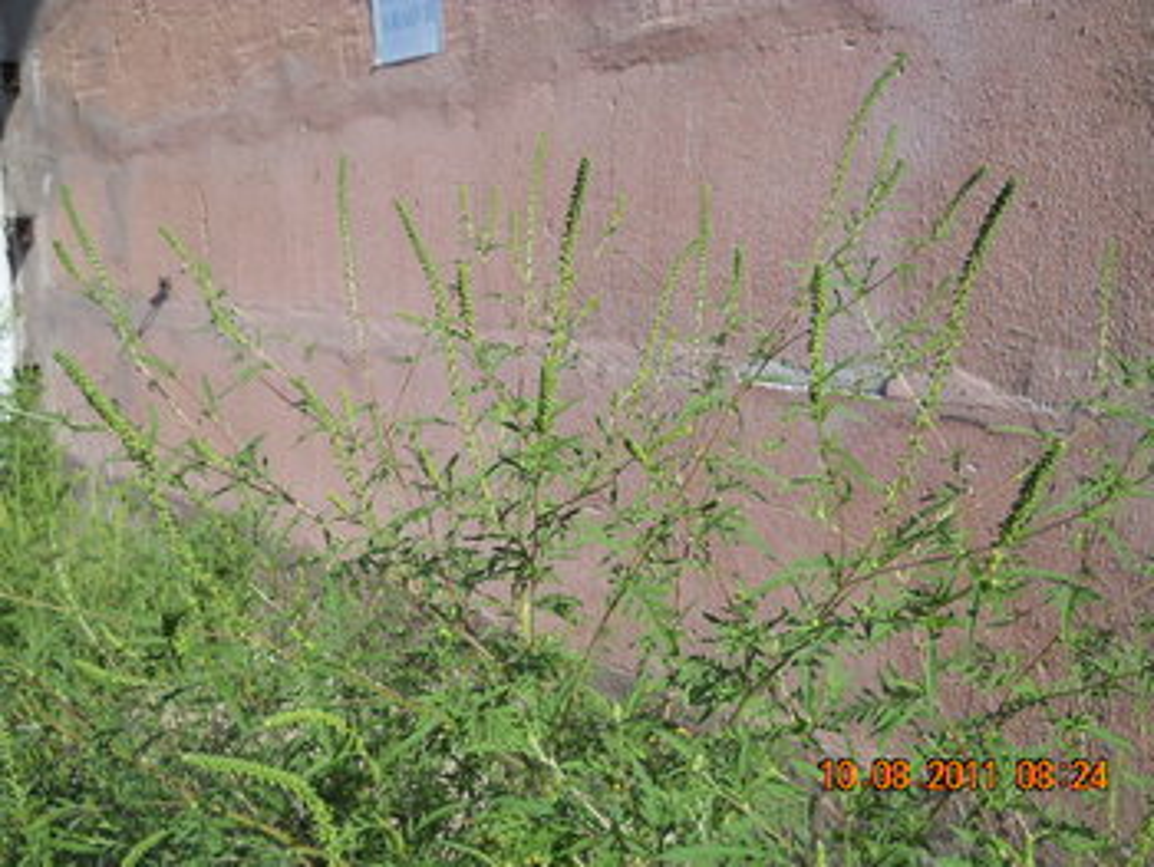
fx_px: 1368
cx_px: 577
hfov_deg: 45.7
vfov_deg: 35.2
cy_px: 434
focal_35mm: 41
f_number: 5.5
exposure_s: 1/250
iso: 80
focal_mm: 6.72
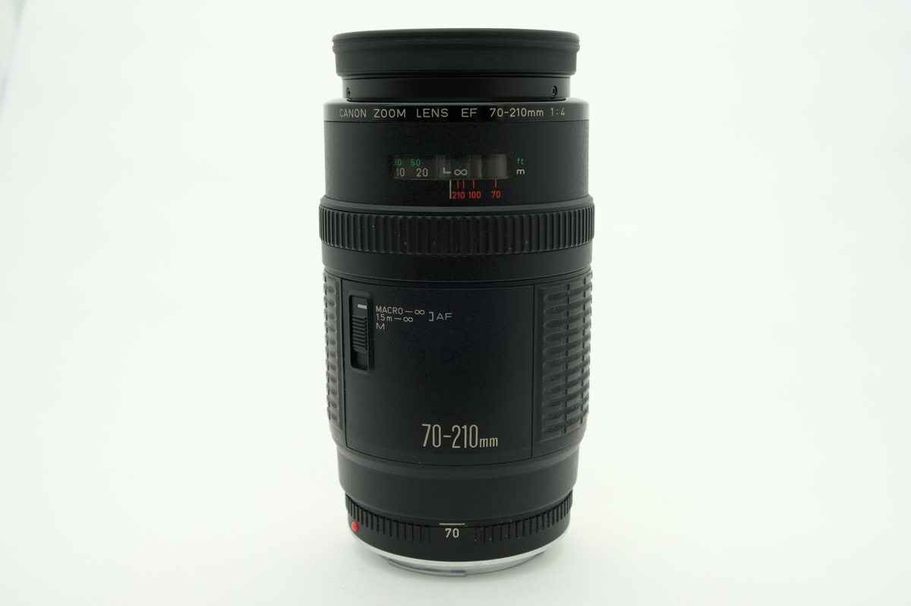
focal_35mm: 42
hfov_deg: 46.4
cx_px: 456
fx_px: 1062
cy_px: 303
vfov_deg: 31.8
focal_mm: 27.7
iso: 200
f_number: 8
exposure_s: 1/125
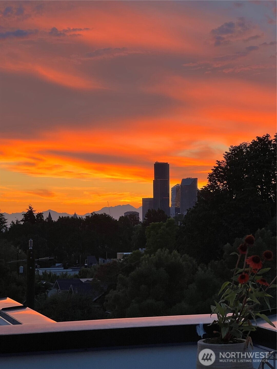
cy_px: 184
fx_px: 822
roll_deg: +0.7
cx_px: 138
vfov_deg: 25.3
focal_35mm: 77
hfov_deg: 19.1
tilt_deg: +5.0
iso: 100
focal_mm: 9
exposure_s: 1/120
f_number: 2.8
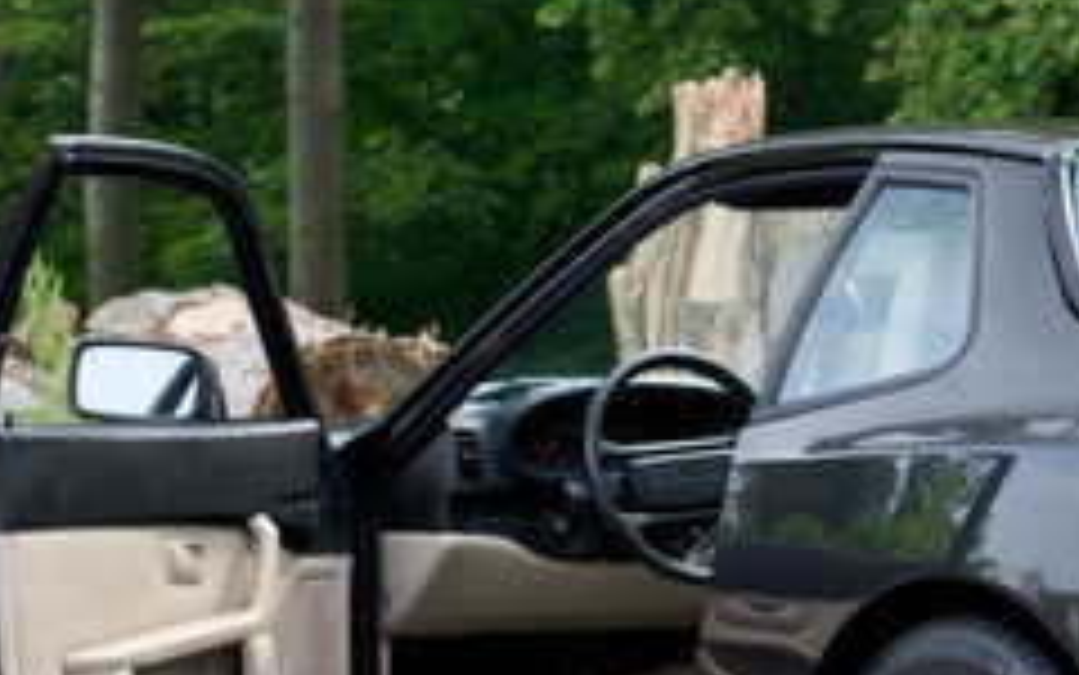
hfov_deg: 12.7
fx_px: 4793
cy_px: 477
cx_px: 1039
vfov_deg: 8.0
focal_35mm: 163
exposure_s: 1/160
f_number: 8
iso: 400
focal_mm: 50
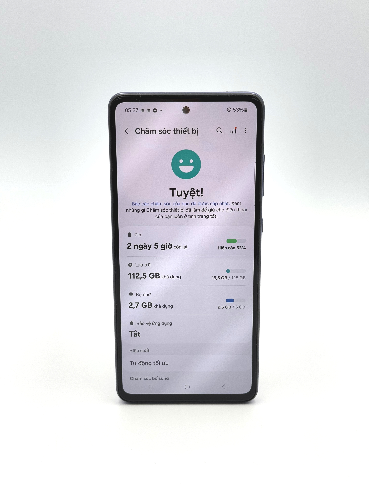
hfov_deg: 30.3
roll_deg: -0.2
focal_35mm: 48
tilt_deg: -16.6
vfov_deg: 39.7
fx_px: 682
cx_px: 184
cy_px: 246
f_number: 1.78
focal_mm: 6.76
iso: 64
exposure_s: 1/307
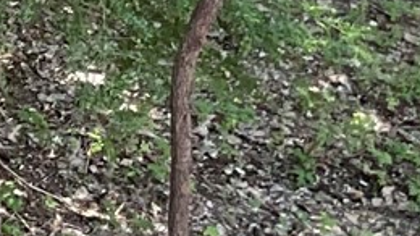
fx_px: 2772
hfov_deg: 8.2
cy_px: -239
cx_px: -477
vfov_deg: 4.8
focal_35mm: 249
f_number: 1.8
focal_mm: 3
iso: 32
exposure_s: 1/120
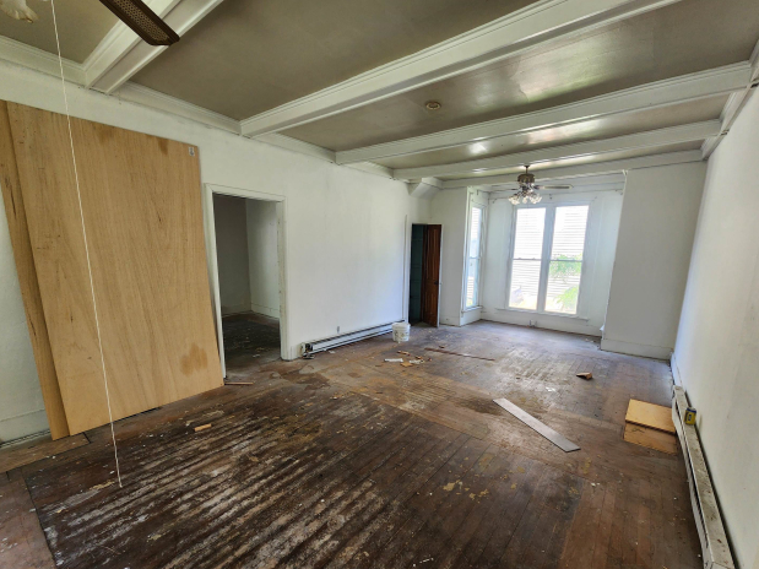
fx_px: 307
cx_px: 398
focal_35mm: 14
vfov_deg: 85.5
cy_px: 304
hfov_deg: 102.0
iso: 125
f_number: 2.2
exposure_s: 1/60
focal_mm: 2.2
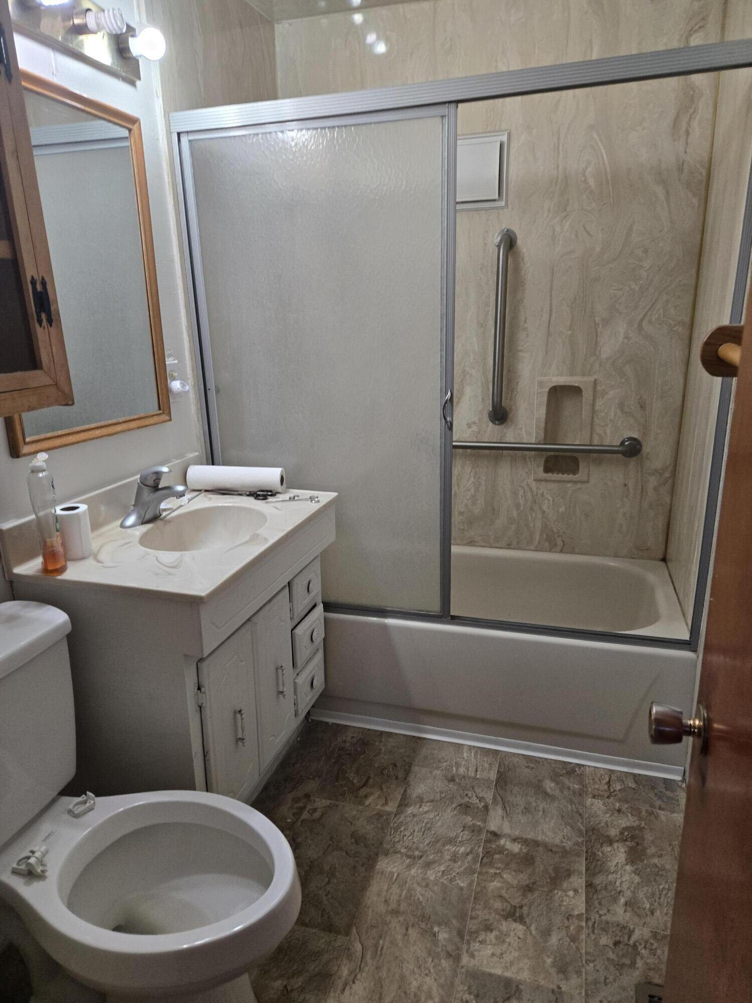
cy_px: 502
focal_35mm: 23
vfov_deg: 73.9
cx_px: 376
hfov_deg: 58.9
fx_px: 666
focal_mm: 5.4
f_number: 1.8
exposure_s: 1/120
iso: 200
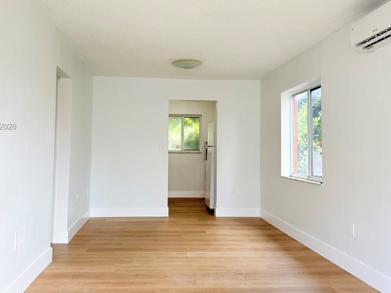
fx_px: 373
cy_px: 127
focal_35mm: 33
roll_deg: -0.4
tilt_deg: +3.0
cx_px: 180
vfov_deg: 42.9
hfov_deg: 55.3
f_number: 1.78
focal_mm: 6.76
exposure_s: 1/121
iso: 125
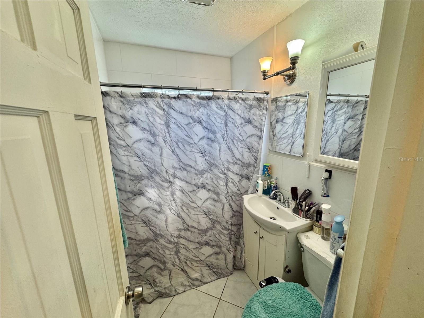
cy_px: 159
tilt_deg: -13.2
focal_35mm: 14
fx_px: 171
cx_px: 212
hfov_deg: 102.1
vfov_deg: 85.7
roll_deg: +1.7
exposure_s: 1/120
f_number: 2.2
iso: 125
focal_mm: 2.22
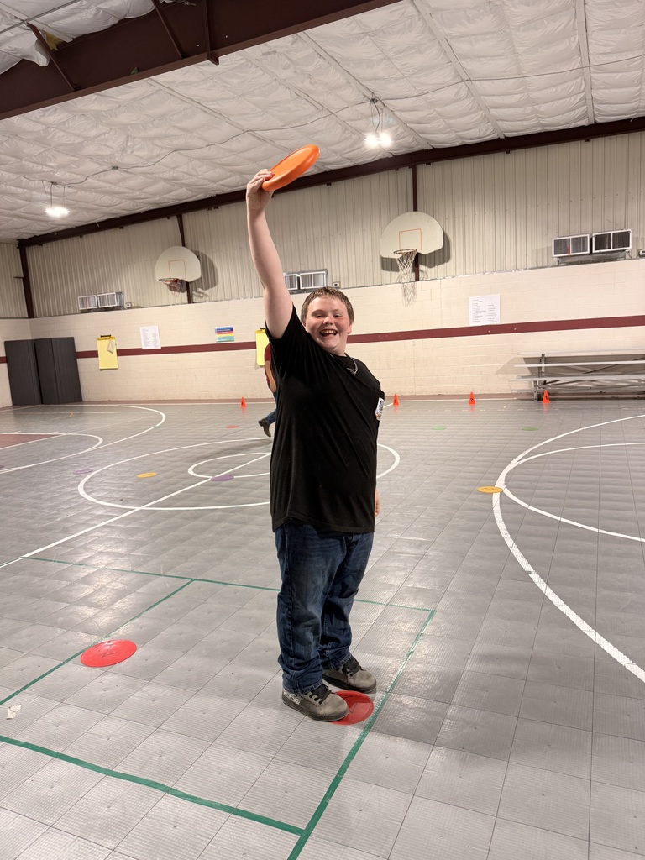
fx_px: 596
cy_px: 430
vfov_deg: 71.6
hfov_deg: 56.8
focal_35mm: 24
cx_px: 322
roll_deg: +3.5
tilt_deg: -7.0
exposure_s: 1/61
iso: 125
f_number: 1.78
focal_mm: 6.76
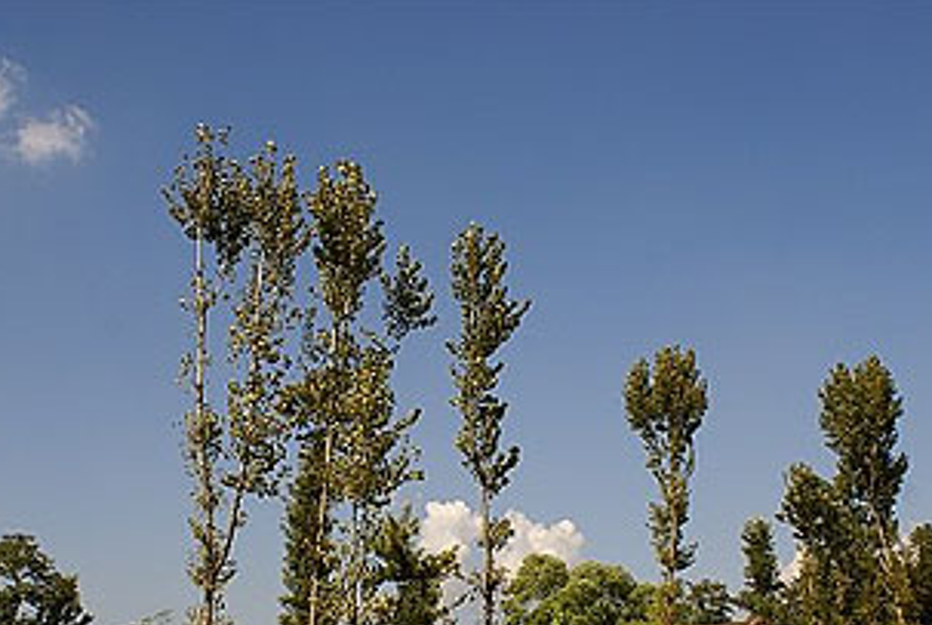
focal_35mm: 49
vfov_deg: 27.3
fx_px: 1270
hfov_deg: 40.3
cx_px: 428
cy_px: 457
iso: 100
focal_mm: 22
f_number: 10
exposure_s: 1/200
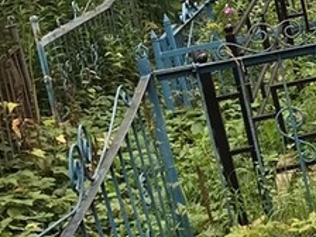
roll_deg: +11.4
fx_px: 1168
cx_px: 652
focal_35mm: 128
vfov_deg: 11.5
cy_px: 21
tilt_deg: -16.0
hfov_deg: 13.1
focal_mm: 3.99
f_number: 1.8
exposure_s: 1/154
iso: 20
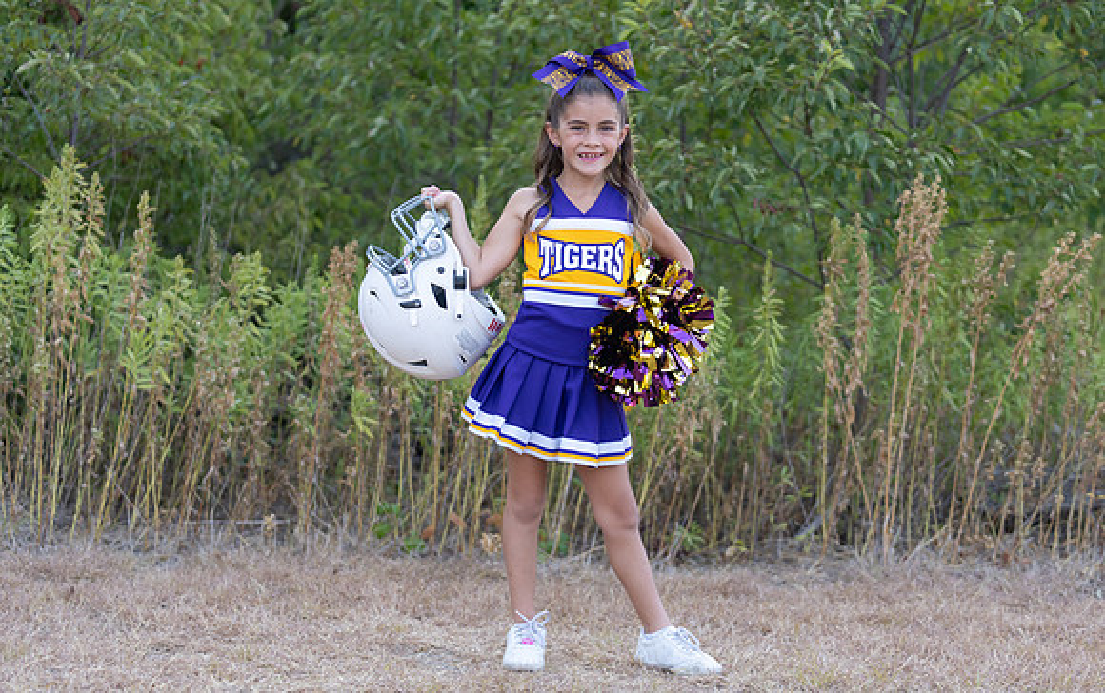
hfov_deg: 27.3
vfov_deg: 17.3
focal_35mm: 75
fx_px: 2274
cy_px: 345
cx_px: 582
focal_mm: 70
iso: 320
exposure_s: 1/320
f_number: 2.8
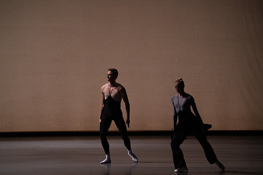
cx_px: 132
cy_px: 88
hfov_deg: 11.3
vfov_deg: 7.5
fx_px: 1330
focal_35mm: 182
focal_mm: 182
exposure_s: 1/500
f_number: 6.3
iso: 12800
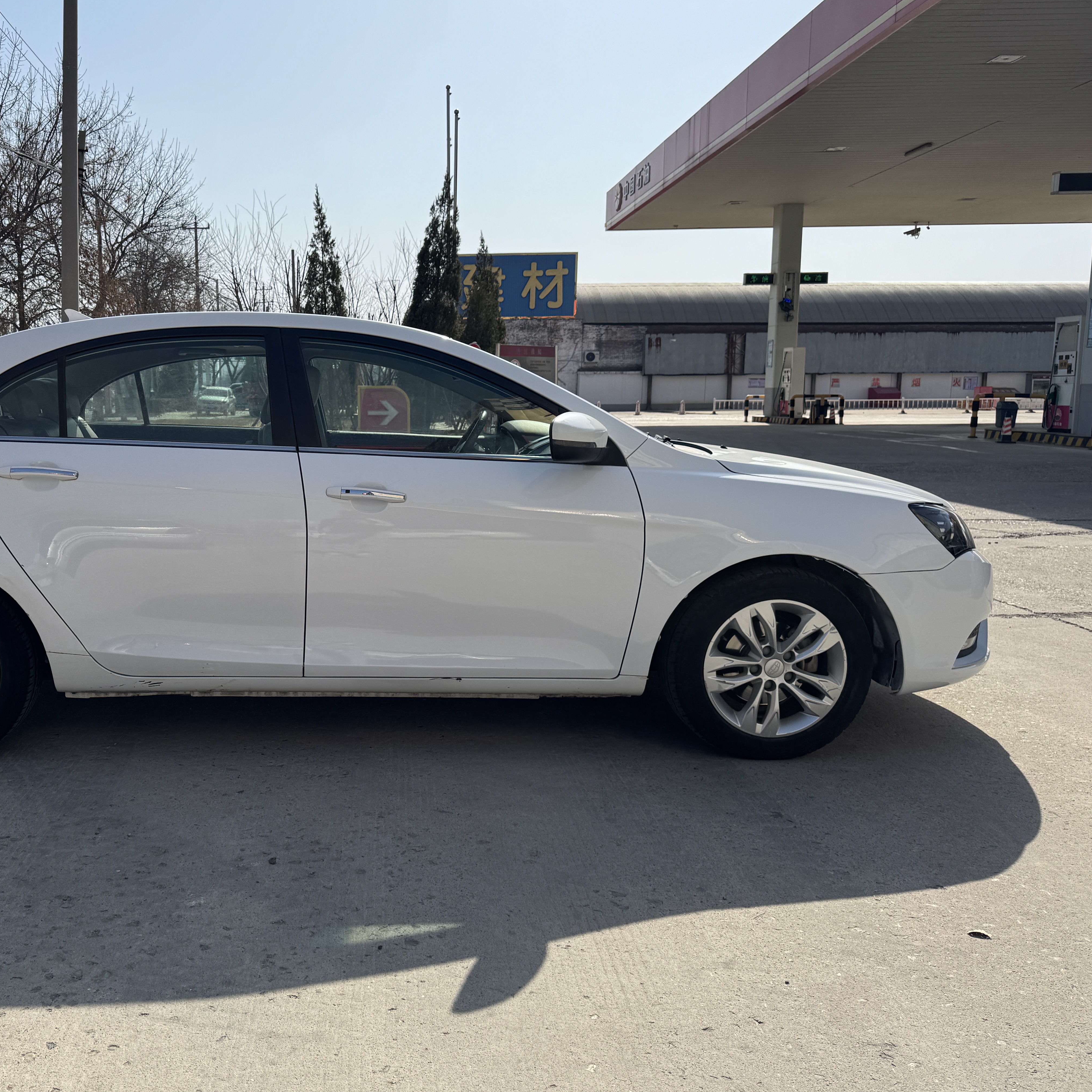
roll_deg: +0.7
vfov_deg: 54.0
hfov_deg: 52.7
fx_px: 1071
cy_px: 541
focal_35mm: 30
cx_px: 338
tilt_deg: -6.6
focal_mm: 6.76
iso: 80
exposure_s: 1/6410
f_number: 1.78
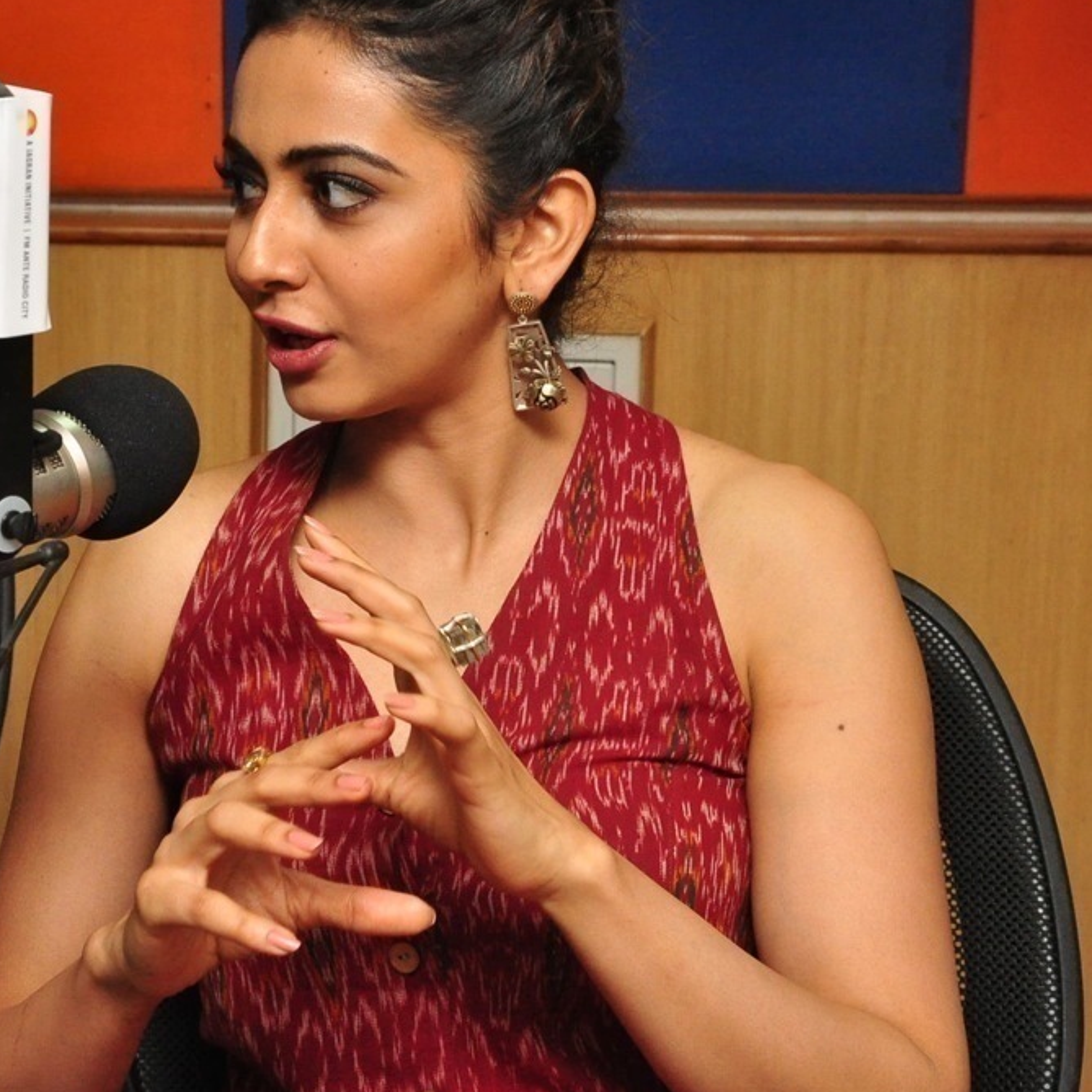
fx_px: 3668
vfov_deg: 16.9
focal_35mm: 103
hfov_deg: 16.9
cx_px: 418
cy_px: 476
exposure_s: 1/125
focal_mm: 45
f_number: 8
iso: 1600
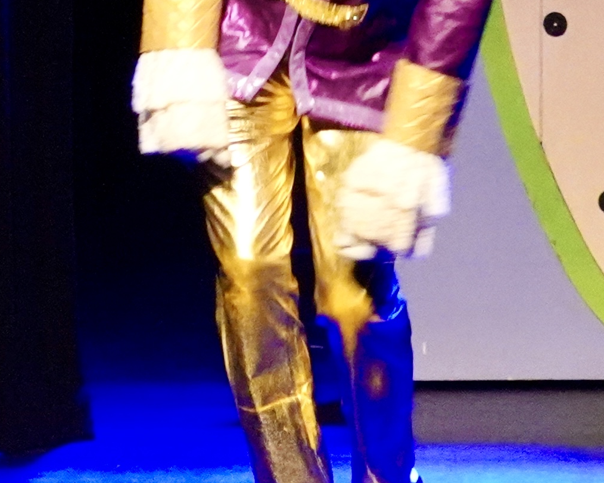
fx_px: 8240
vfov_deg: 3.4
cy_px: 62
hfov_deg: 4.2
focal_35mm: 461
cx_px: 354
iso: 12800
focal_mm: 112
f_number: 6.3
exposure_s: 1/100
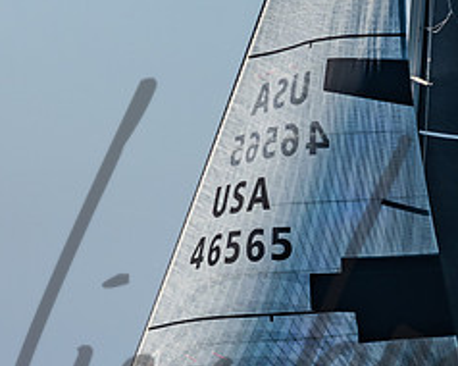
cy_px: 181
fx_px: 13666
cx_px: 346
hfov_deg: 1.9
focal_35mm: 1009
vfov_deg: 1.5
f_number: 6.3
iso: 160
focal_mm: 200
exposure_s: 1/400
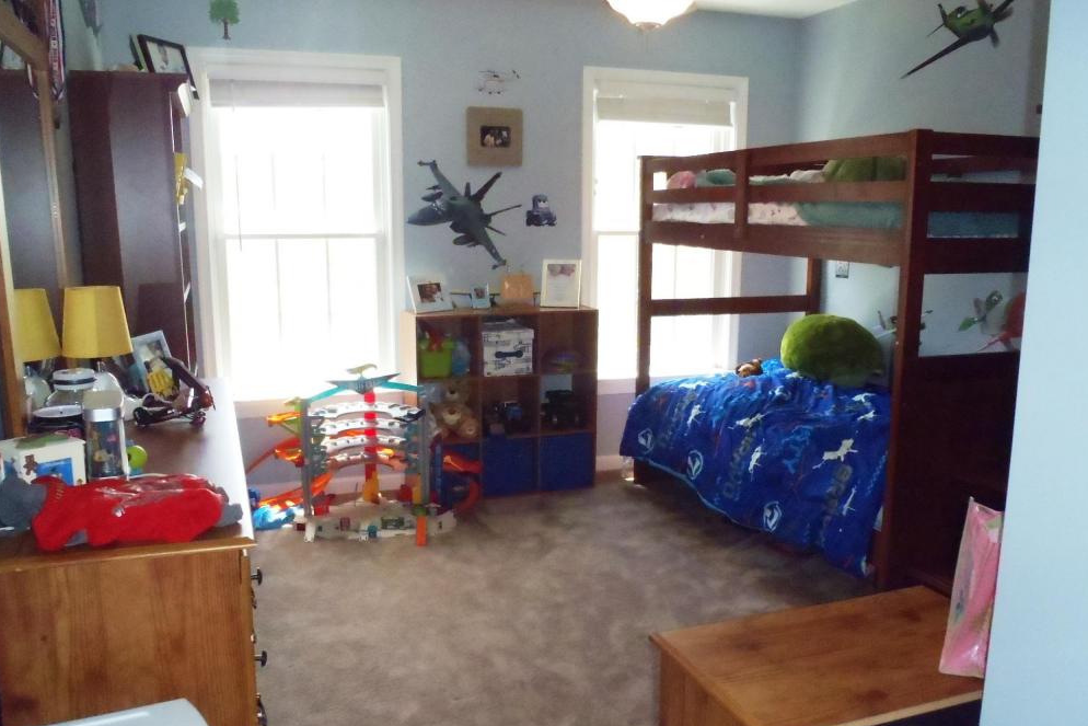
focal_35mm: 30
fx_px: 907
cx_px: 557
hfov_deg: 61.9
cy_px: 385
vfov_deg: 43.6
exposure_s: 1/125
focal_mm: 5
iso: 800
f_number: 3.9
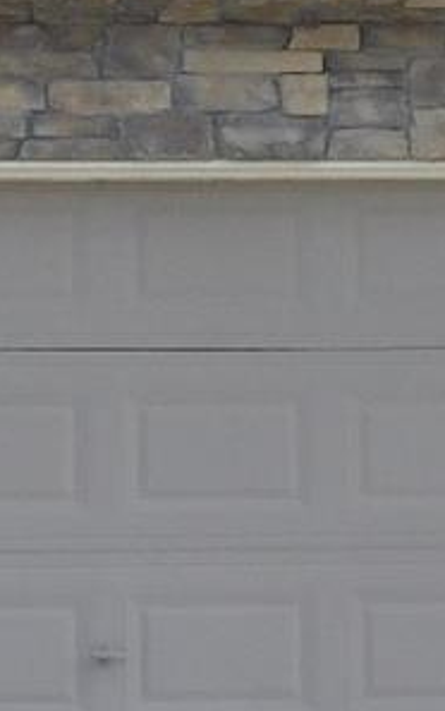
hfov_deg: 10.6
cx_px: 105
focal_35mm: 123
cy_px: 280
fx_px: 2383
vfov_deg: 16.9
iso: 125
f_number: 3
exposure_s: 1/640
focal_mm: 4
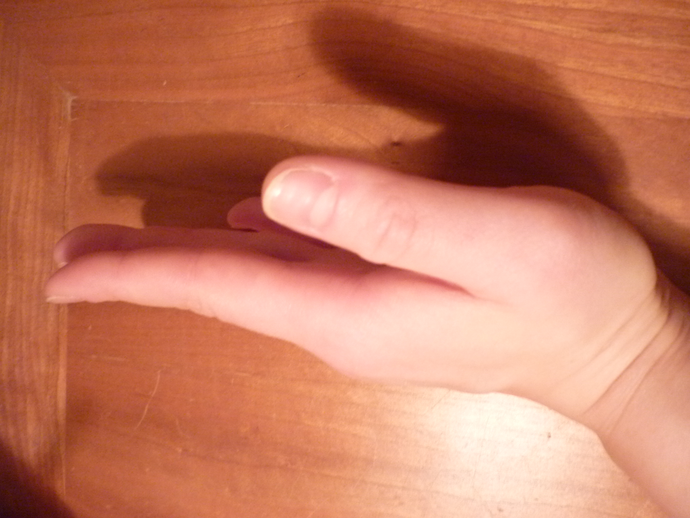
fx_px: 658
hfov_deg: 55.4
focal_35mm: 33
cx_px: 345
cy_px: 259
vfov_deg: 42.9
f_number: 2.8
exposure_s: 1/15
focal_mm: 5.5
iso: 400
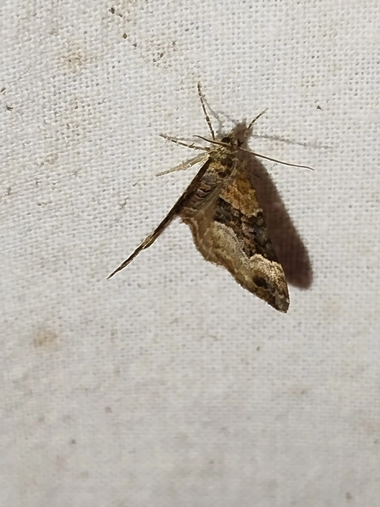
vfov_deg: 20.4
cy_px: 254
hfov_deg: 15.4
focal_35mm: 96
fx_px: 1405
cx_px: 190
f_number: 1.7
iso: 100
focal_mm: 5.31
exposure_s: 1/50
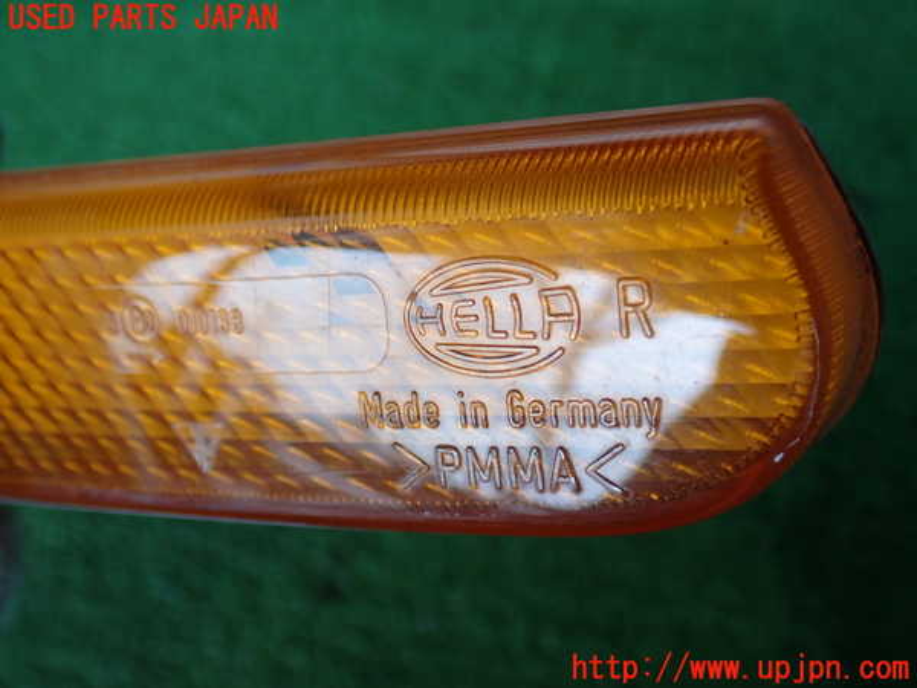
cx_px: 458
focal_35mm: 41
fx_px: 1086
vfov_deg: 35.1
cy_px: 344
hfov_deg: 45.8
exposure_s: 1/80
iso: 200
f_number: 2.8
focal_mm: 7.31
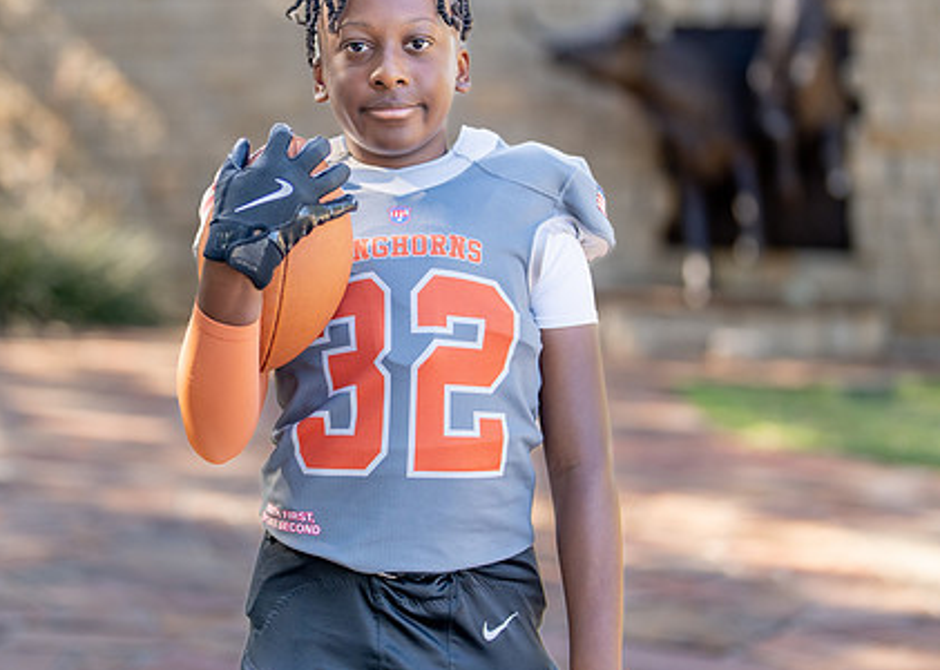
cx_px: 406
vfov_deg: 17.4
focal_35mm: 82
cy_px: 248
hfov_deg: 24.2
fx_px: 2187
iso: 100
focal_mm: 50
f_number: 1.2
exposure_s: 1/1000
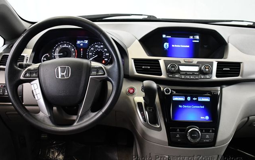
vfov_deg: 34.4
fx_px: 257
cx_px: 127
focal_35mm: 37
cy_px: 80
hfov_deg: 52.7
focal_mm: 18
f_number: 3.5
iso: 3200
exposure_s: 1/100
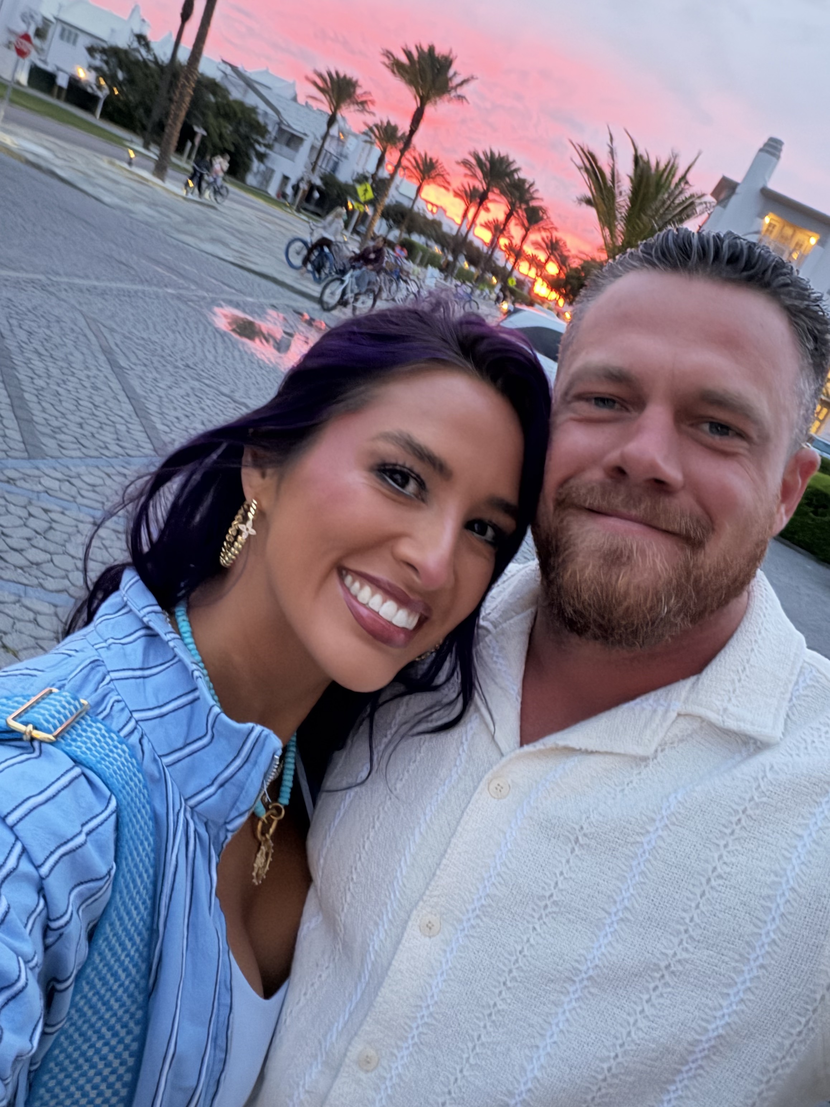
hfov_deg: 46.8
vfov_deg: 60.0
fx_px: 959
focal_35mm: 30
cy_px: 554
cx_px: 415
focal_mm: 2.71
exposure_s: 1/15
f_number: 1.9
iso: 1250
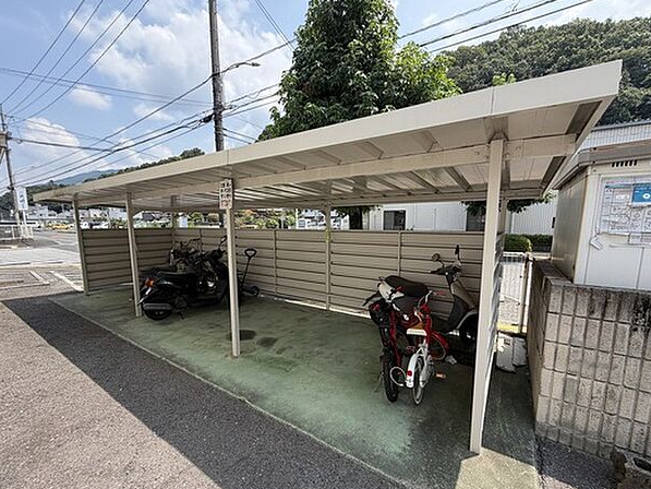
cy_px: 260
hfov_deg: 98.2
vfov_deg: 81.7
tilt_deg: -5.7
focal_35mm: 15
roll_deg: +0.1
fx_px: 282
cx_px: 327
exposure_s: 1/770
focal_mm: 2.22
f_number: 2.2
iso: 40
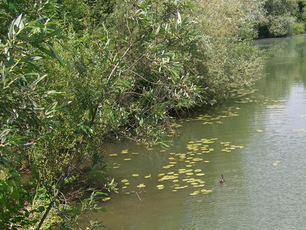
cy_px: 184
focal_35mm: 65
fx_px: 575
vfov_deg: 22.3
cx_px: 247
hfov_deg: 29.1
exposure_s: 1/400
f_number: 4
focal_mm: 7.9
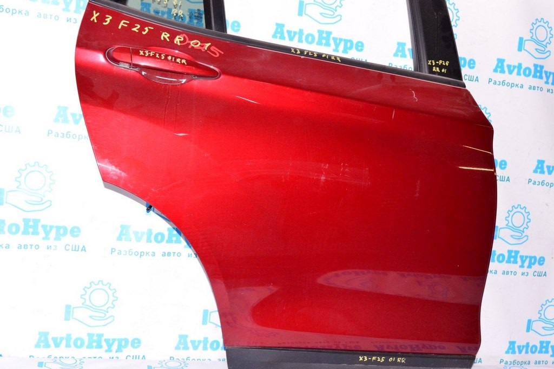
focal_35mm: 44
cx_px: 277
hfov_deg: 45.0
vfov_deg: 30.8
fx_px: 669
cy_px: 184
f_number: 8
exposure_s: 1/200
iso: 1600
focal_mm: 29
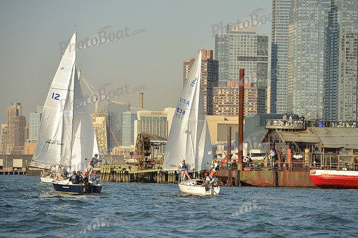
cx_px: 179
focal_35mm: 141
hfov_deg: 14.6
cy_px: 119
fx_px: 1402
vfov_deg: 9.7
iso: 400
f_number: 5.6
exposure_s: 1/1250
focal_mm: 140
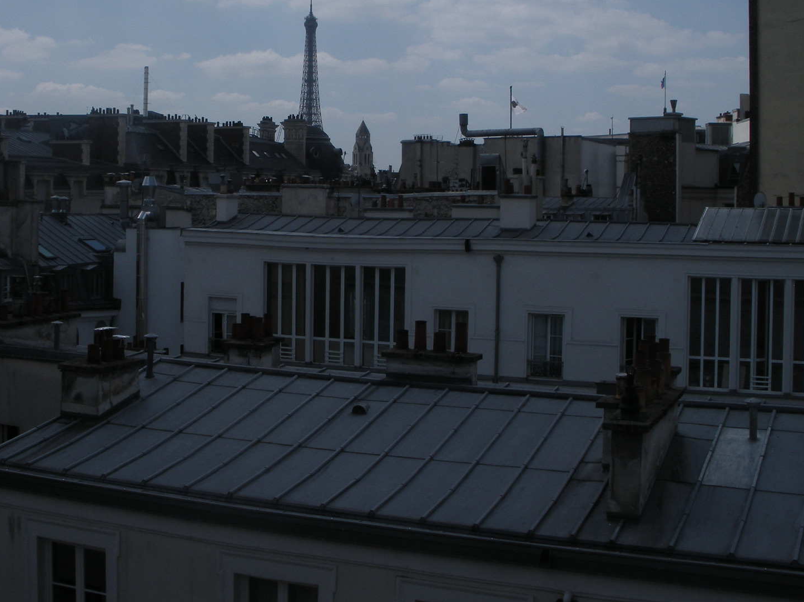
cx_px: 335
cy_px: 181
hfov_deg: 37.4
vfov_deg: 28.3
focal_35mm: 51
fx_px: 1184
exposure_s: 1/936
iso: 64
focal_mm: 6.3
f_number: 5.6
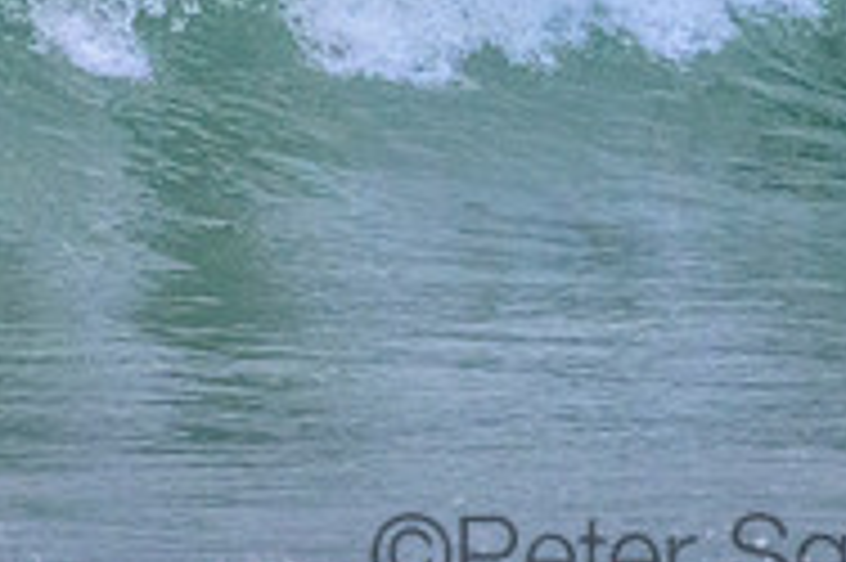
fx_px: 58040
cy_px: -191
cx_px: 720
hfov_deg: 0.8
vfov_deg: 0.6
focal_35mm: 2472
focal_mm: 800
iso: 8000
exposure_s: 1/2000
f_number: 11
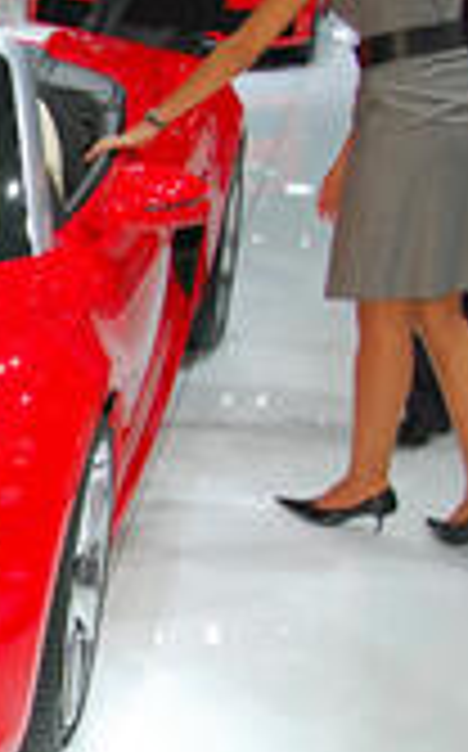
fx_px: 1800
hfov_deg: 13.7
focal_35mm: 88
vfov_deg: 23.6
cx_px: -288
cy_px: 414
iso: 200
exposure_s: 1/125
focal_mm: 24
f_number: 5.6
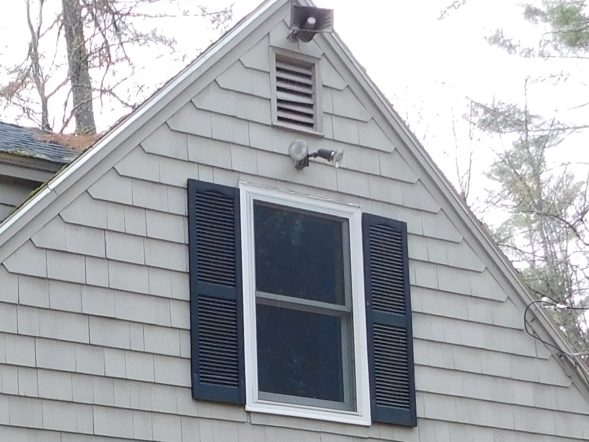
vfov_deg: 15.6
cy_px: 639
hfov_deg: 21.6
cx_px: 25
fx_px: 1497
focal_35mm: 88
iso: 125
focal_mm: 4
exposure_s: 1/100
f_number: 3
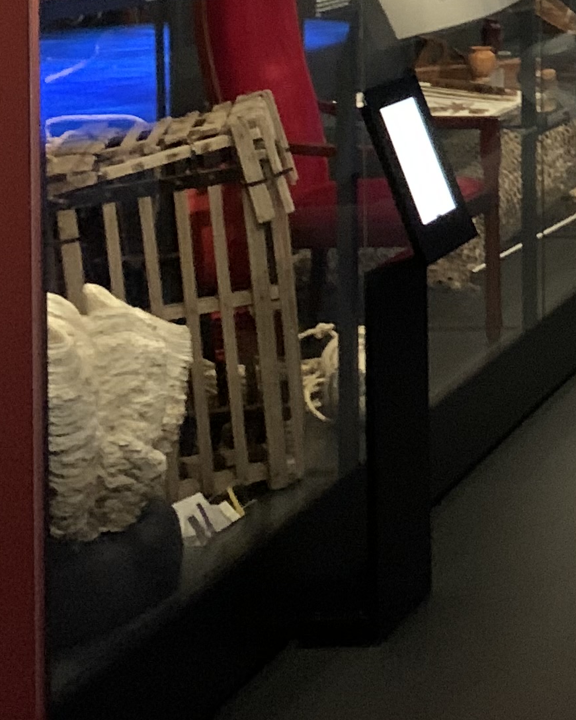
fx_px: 2003
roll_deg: +0.4
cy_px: -128
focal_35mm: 94
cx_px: 1251
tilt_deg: +0.5
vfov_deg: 19.3
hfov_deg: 13.4
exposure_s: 1/19
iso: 800
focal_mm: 4.25
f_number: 1.8
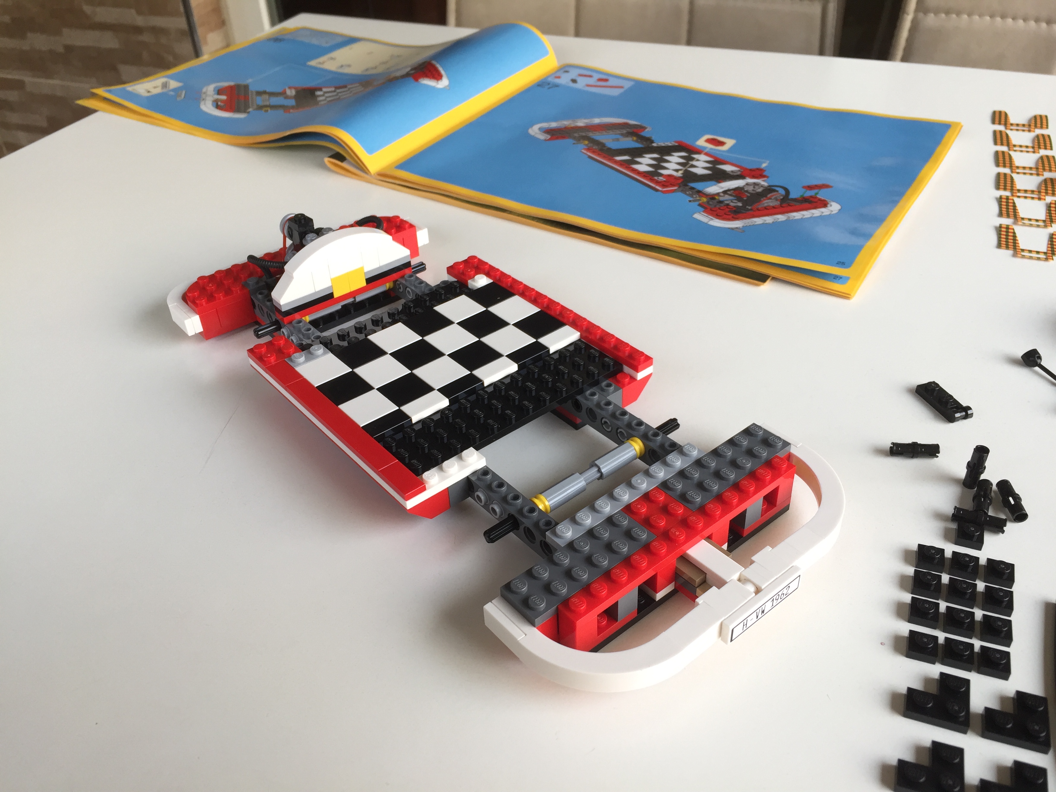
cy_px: 396
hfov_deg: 61.7
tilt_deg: -36.7
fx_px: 885
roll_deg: +1.9
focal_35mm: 29
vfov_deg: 48.2
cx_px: 528
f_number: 2.2
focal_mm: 4.15
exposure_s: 1/100
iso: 50
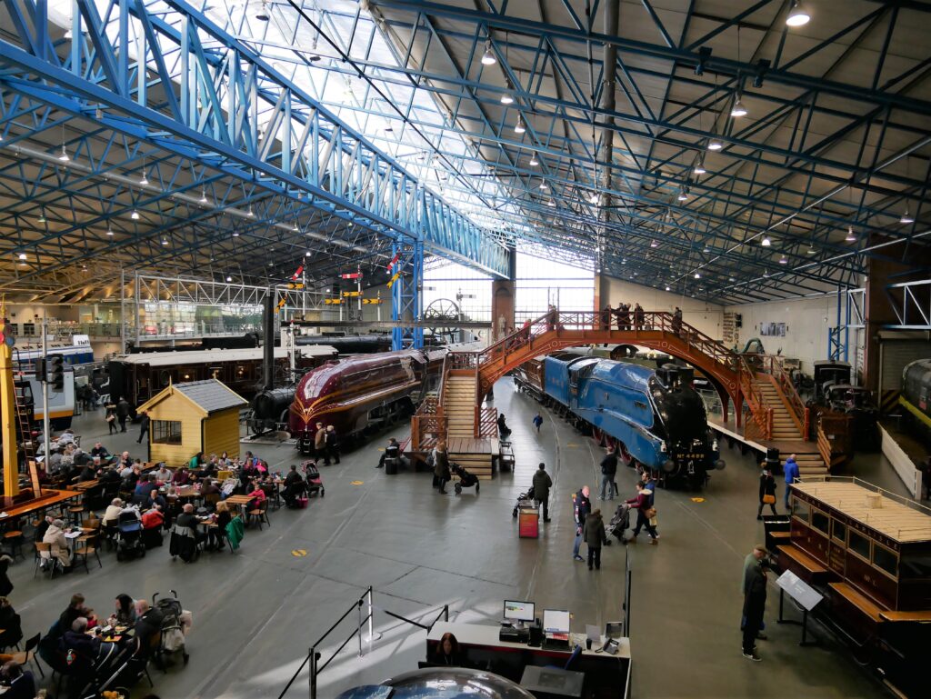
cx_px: 466
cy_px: 350
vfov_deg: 56.9
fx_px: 646
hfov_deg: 71.6
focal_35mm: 24
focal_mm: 12
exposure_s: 1/60
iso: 250
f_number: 3.5
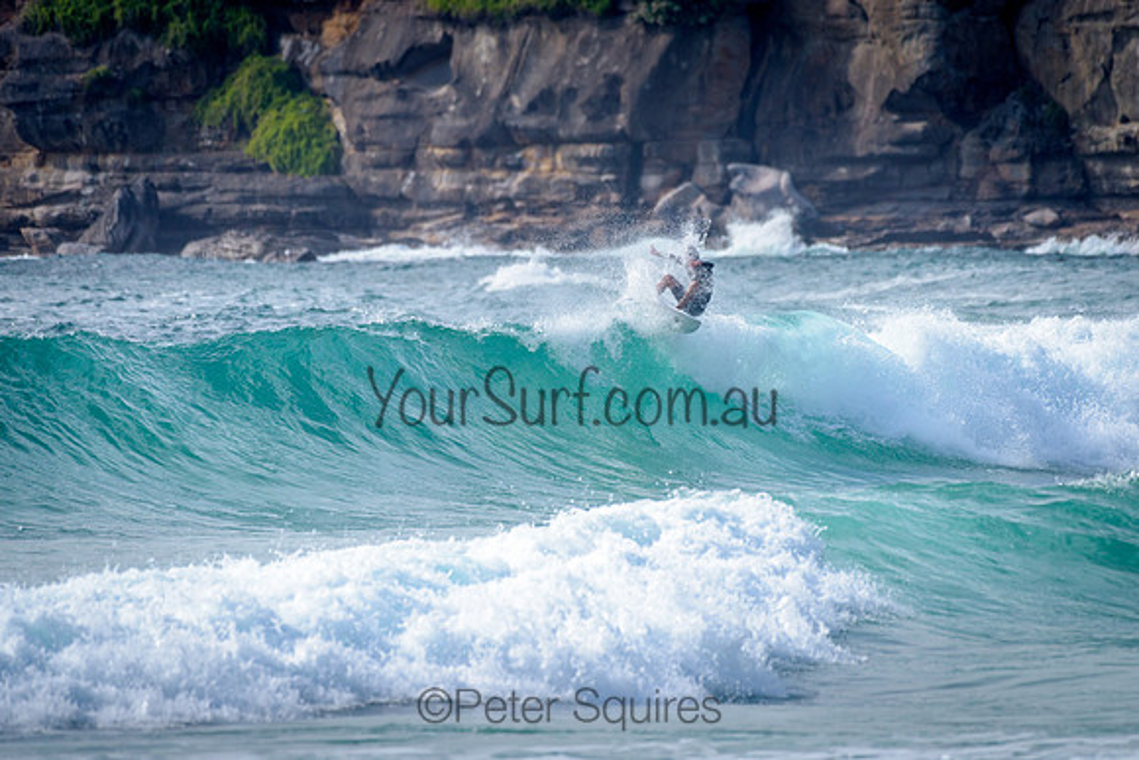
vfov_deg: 2.2
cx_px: 549
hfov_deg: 3.4
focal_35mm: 613
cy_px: 297
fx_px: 19398
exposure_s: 1/2000
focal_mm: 500
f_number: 5.6
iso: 220
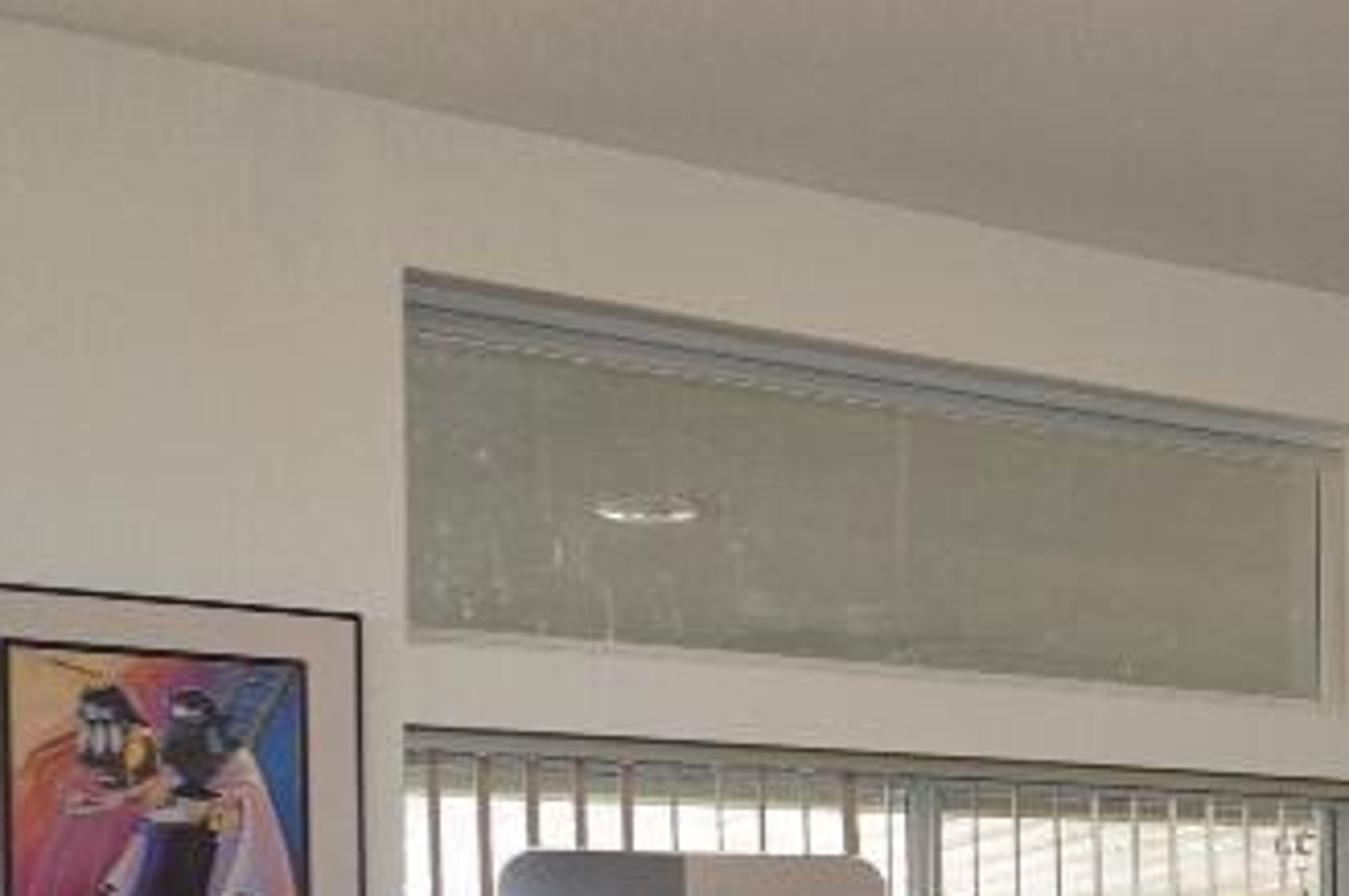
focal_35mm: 75
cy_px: 1034
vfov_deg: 17.4
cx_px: 2098
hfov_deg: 21.8
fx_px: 2808
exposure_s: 1/160
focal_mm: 16
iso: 1250
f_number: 4
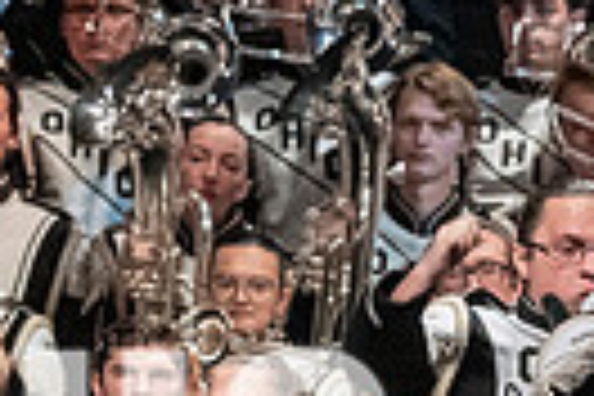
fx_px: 16301
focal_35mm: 988
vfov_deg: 1.4
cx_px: 50
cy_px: 558
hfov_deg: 2.1
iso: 4000
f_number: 4
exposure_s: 1/500
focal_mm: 150
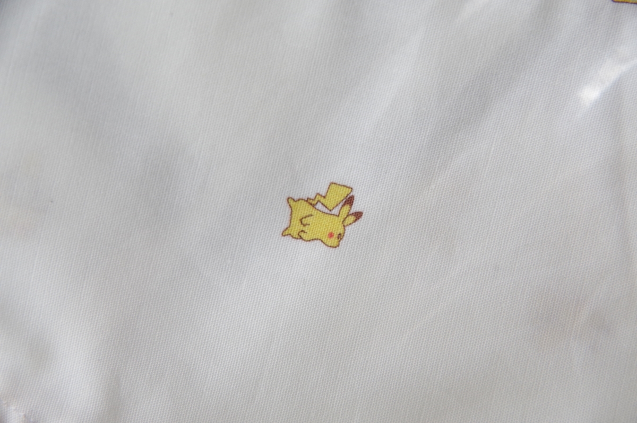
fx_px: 3580
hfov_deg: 10.2
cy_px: 212
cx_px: 318
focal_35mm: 202
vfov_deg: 6.8
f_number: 10
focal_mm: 135
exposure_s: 1/15
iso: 800
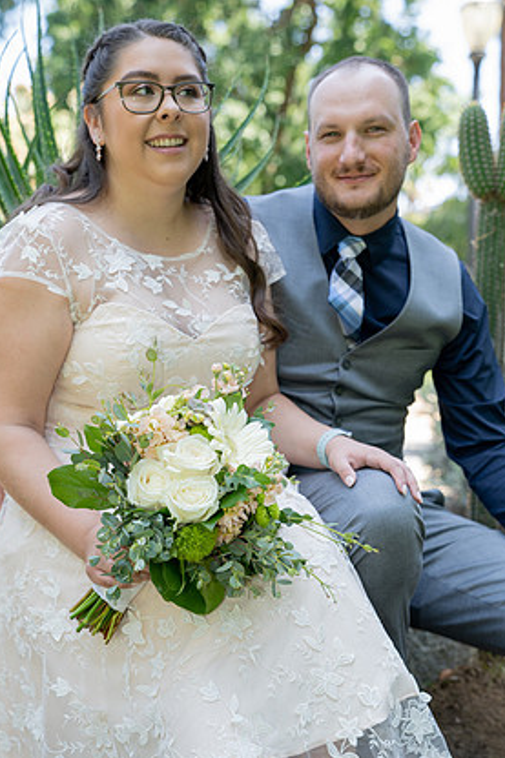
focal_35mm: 53
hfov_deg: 25.5
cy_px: 408
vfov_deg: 37.5
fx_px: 1116
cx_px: 264
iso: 250
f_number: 3.5
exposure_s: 1/250
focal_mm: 49
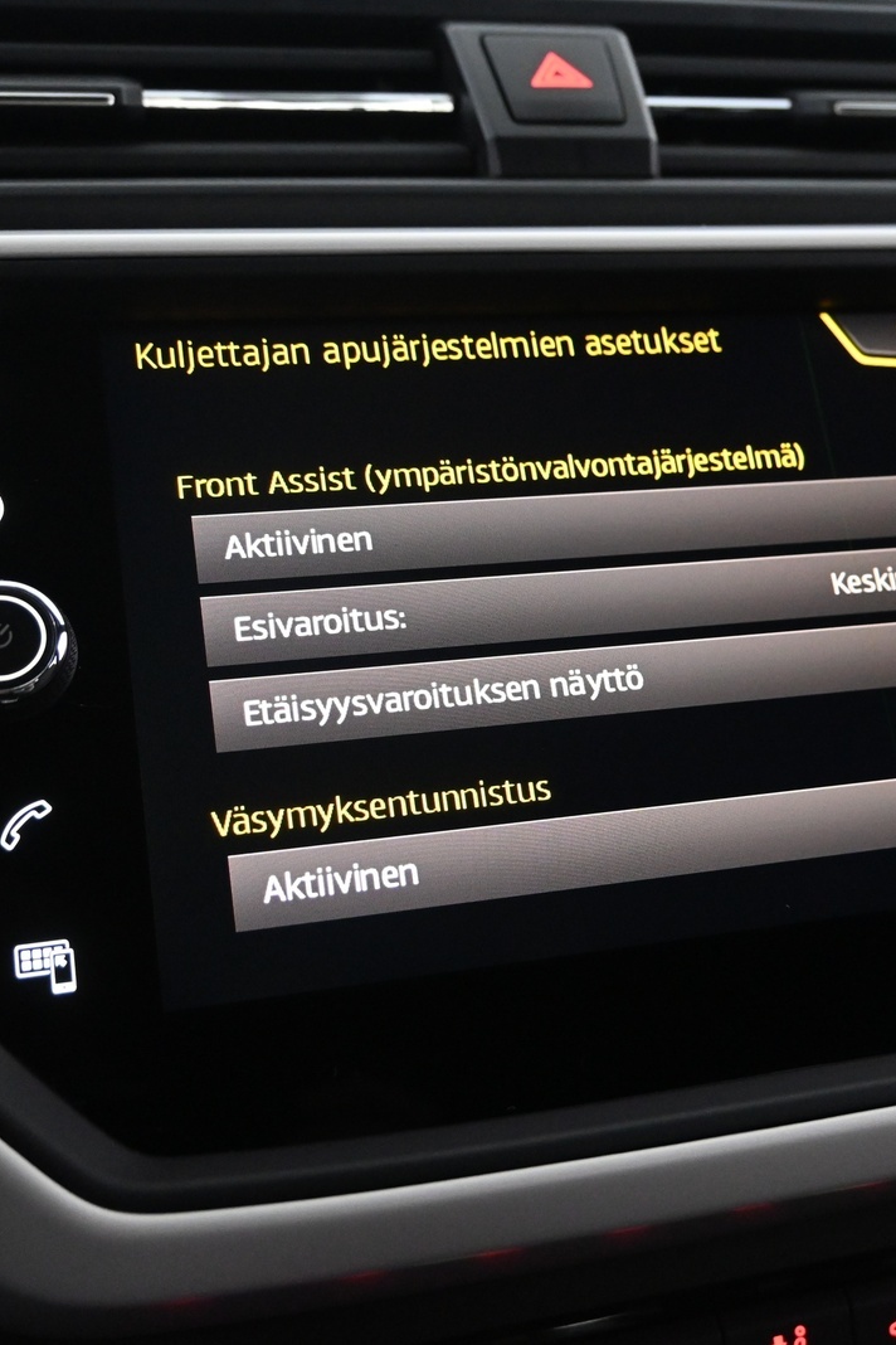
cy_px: 667
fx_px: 1657
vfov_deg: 44.2
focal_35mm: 44
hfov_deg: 30.1
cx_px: 586
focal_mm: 19.5
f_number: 3.8
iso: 3200
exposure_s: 1/50
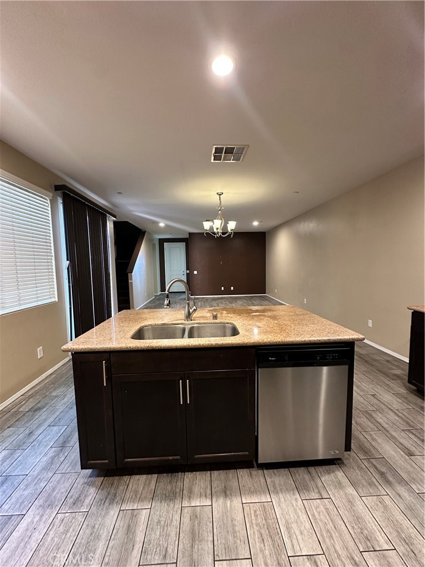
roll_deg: +0.4
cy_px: 284
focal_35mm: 14
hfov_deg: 85.7
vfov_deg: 102.1
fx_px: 229
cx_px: 212
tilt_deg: -3.5
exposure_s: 1/60
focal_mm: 2.22
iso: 500
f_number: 2.2
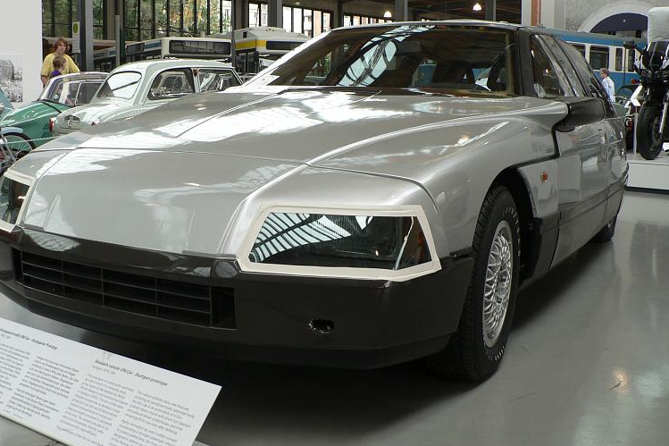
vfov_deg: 33.3
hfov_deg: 48.5
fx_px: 743
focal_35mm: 40
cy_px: 194
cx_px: 318
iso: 80
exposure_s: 1/100
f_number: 3.2
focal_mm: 6
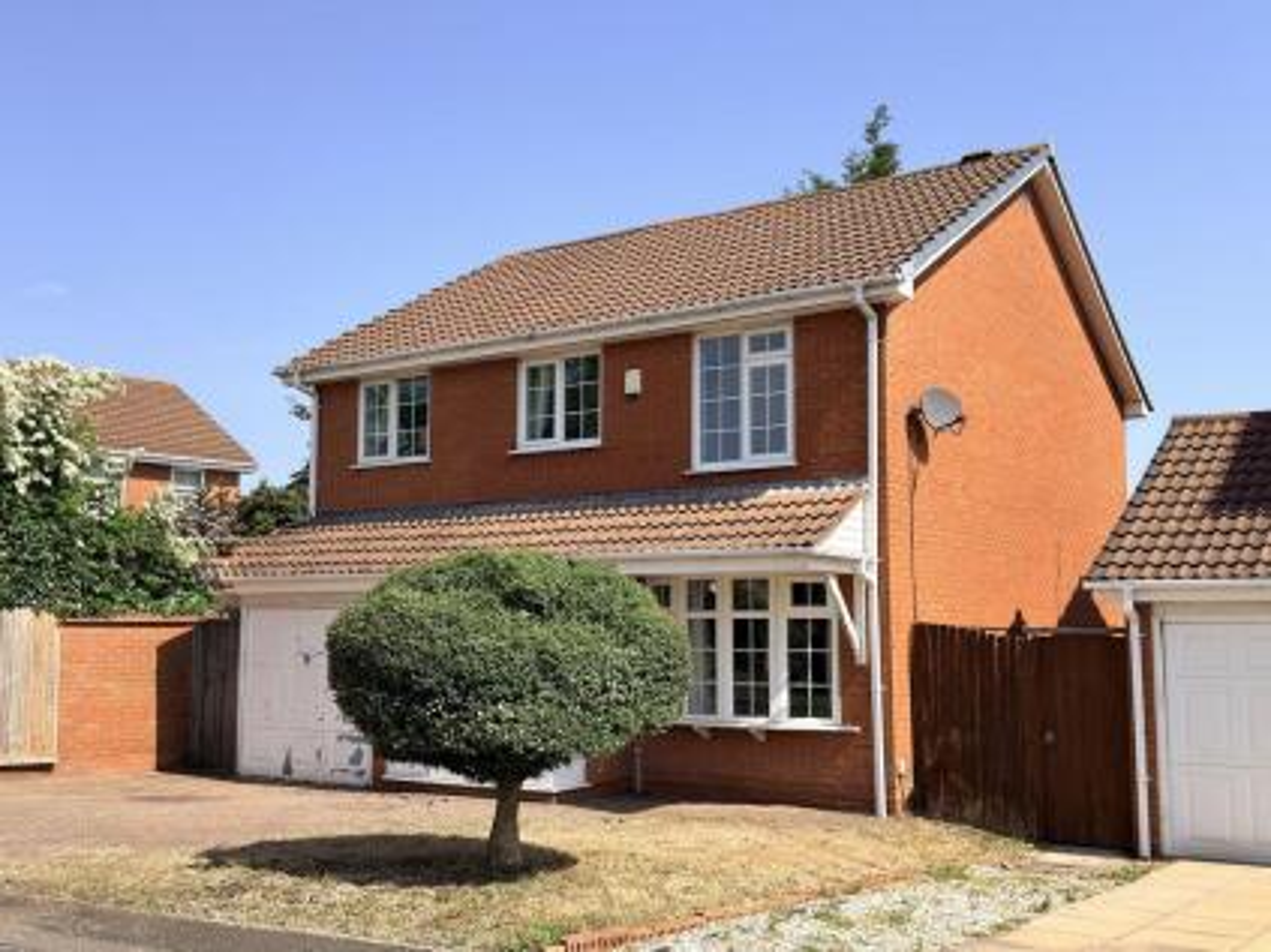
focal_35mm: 38
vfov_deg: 37.7
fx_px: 1395
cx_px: 636
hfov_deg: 49.0
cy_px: 476
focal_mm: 6.76
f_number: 1.78
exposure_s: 1/3226
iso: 64
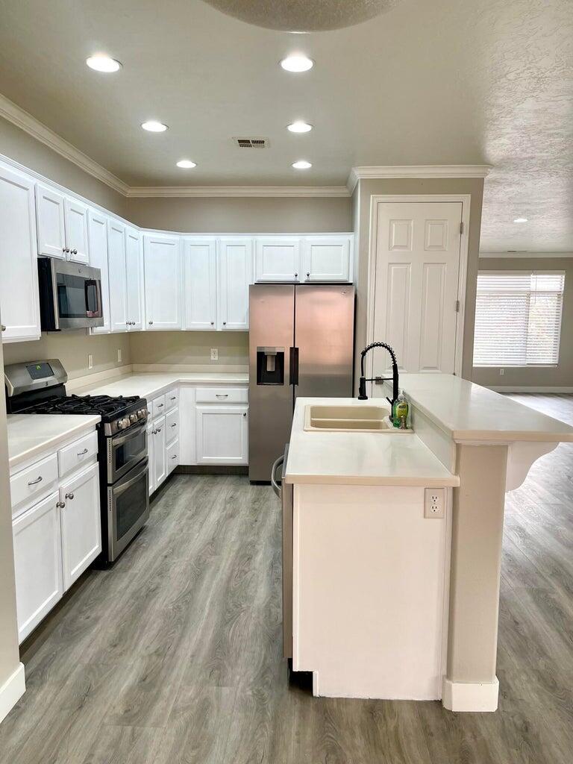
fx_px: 552
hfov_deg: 54.9
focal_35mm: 25
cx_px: 286
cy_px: 382
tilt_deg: -6.5
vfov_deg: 69.4
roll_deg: -0.7
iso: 100
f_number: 1.6
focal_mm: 5.1
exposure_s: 1/120
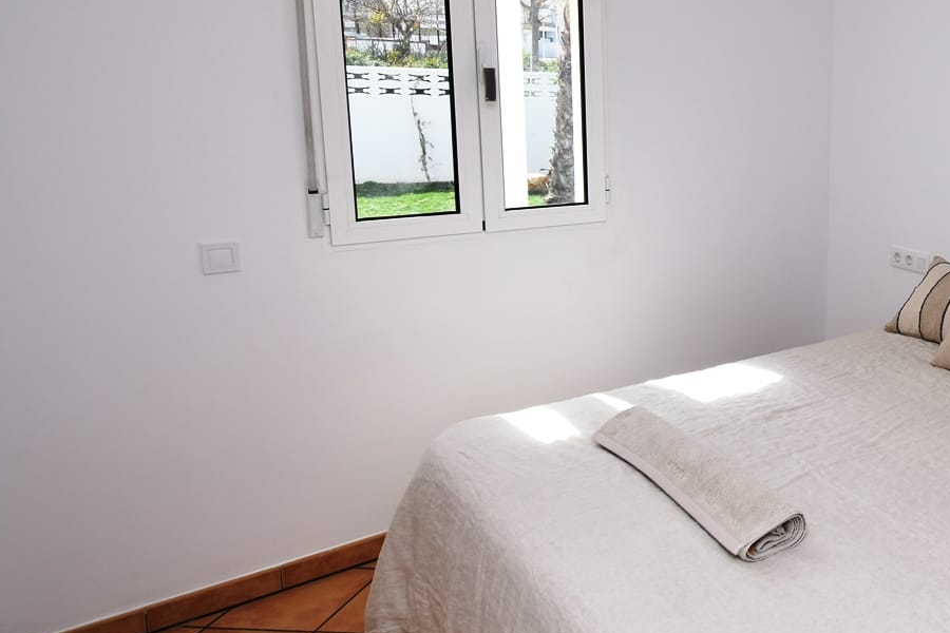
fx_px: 792
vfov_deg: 43.2
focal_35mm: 30
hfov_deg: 53.3
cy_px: 226
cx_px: 874
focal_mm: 10
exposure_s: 1/250
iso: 200
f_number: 5.6
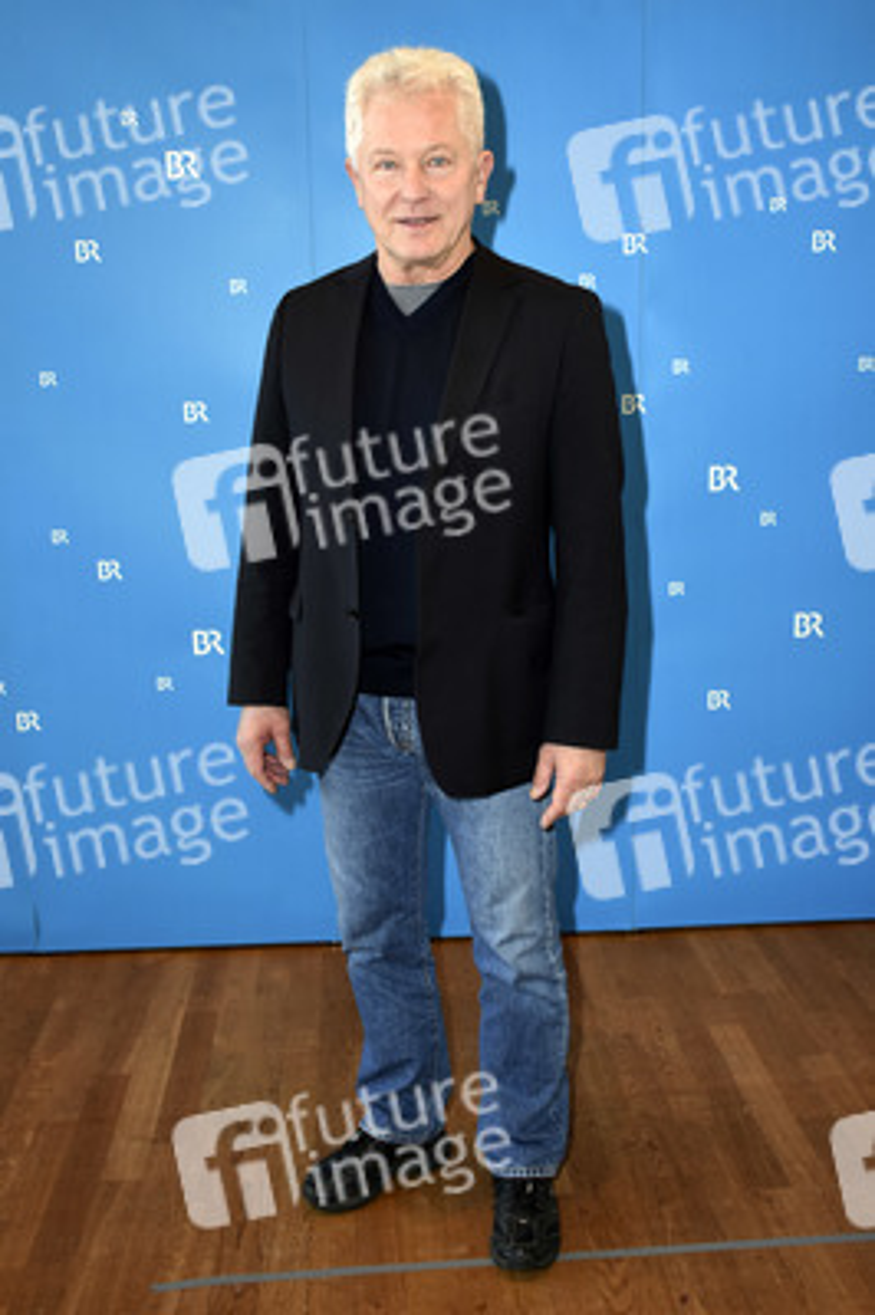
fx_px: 1260
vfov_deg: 55.1
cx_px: 438
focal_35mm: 34
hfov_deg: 38.3
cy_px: 658
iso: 640
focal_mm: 23
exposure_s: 1/160
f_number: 4.5
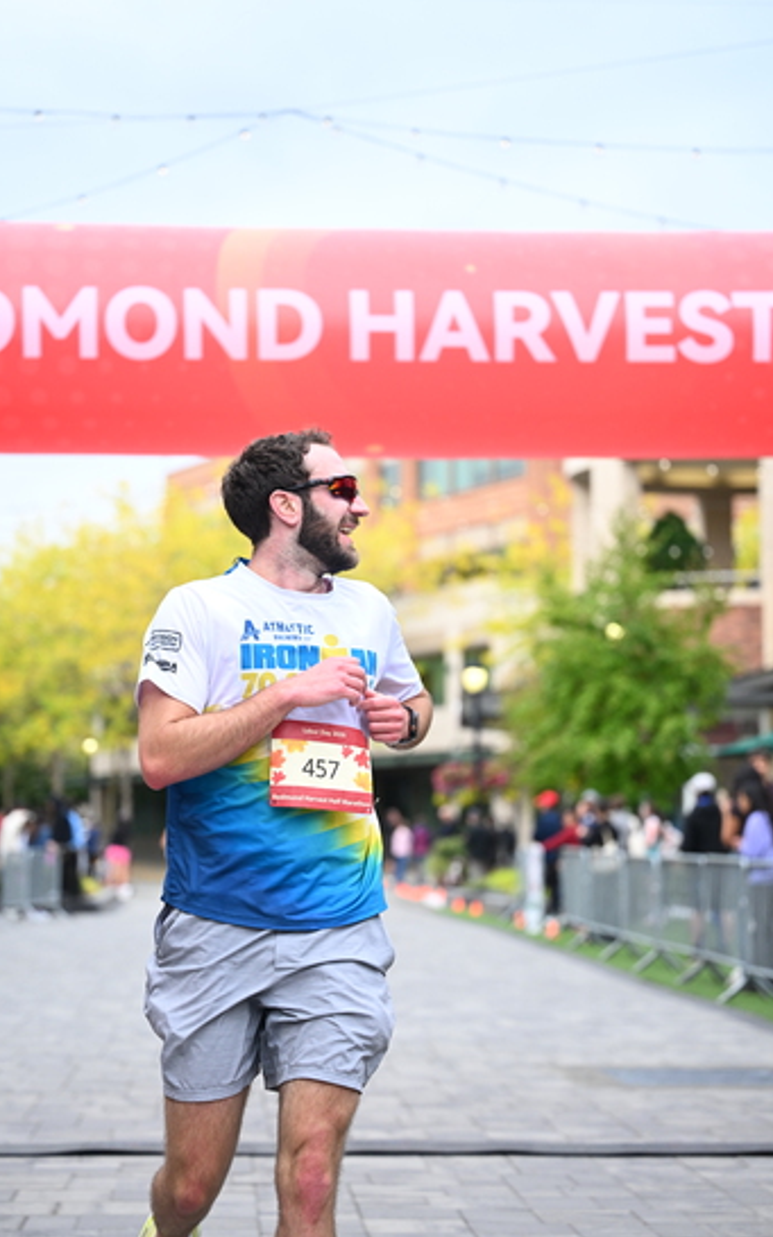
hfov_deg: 16.7
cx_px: 368
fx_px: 2631
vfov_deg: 26.5
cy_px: 618
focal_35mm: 78
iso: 1000
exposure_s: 1/2000
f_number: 2.8
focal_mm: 76
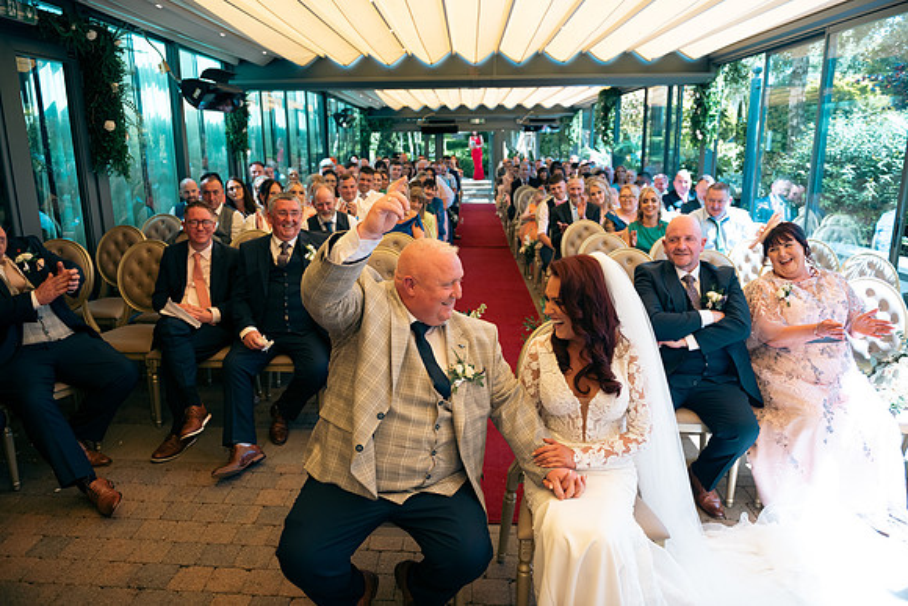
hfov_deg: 73.7
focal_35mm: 24
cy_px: 303
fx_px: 605
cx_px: 454
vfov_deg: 53.2
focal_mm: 24
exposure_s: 1/250
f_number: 3.5
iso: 250
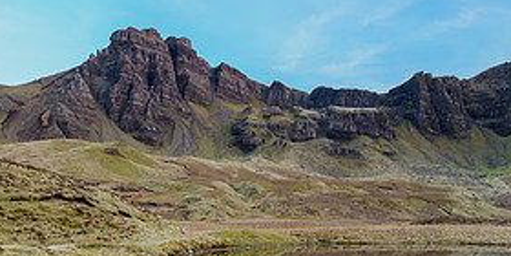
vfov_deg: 28.5
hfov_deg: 53.1
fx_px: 489
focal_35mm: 37
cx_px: 374
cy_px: 216
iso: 64
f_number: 5
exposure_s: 1.3
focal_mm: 8
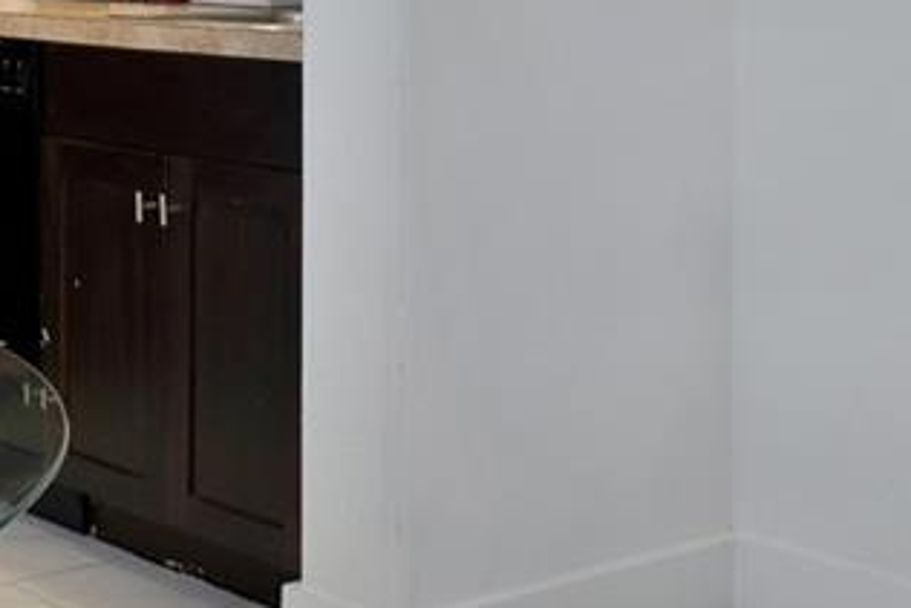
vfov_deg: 16.4
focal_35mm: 81
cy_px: -61
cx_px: -52
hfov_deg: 23.7
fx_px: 2051
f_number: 8
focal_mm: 16
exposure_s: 1/2.5
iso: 400
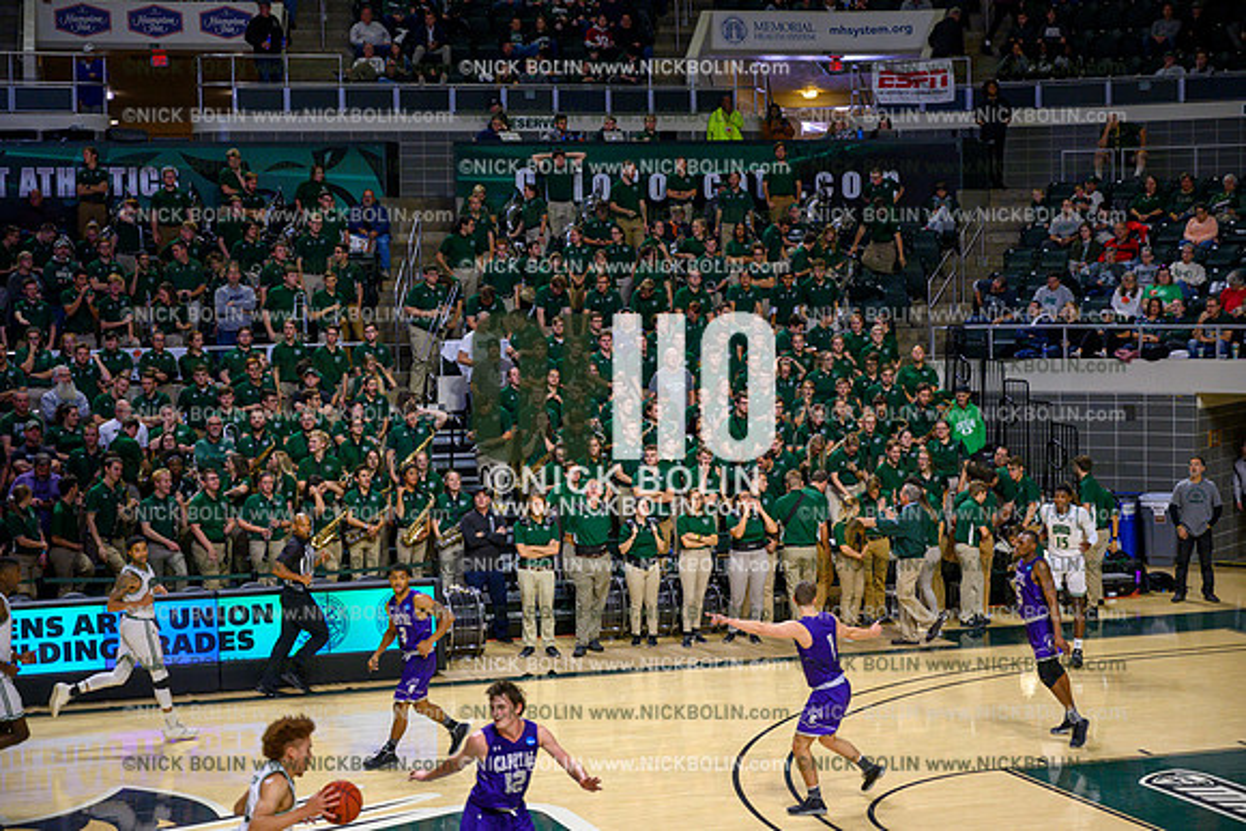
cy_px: 416
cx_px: 623
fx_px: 2423
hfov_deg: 28.8
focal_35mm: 70
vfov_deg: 19.5
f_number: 4.5
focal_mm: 70
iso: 3200
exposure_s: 1/500
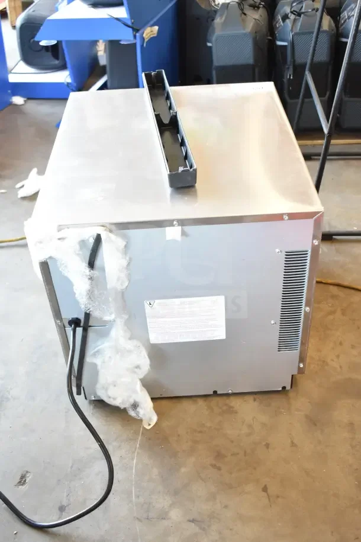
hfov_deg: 35.5
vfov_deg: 51.3
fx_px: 564
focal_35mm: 38
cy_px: 271
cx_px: 180
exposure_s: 1/40
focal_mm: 25
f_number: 4
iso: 1100
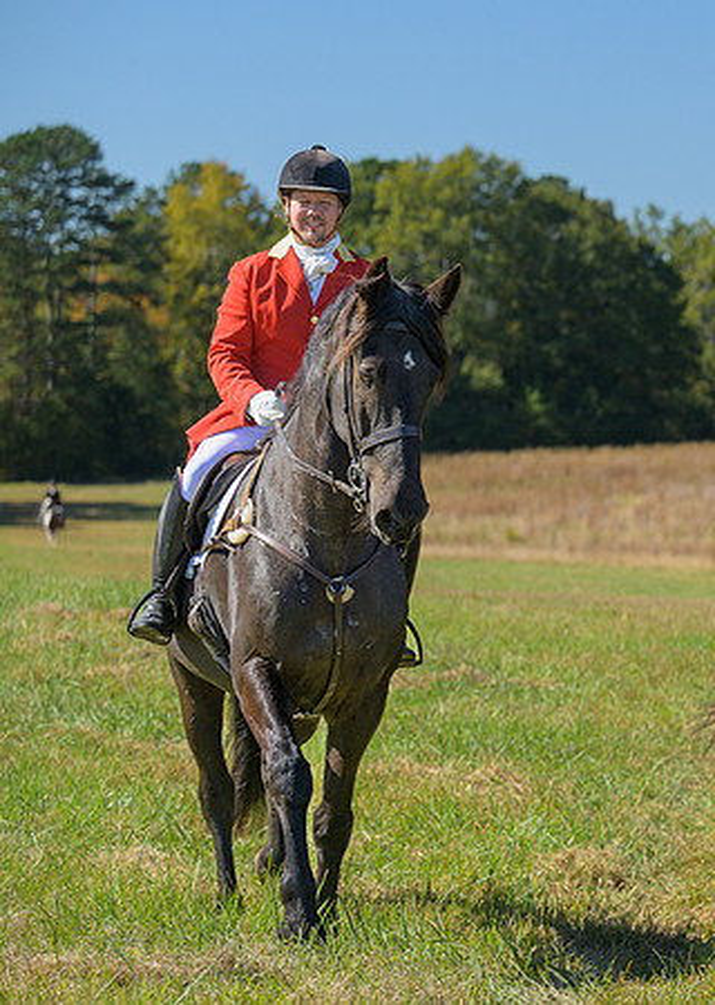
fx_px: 4391
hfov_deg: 9.2
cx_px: 888
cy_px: 506
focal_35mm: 154
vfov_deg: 13.1
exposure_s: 1/640
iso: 200
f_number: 4
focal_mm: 89
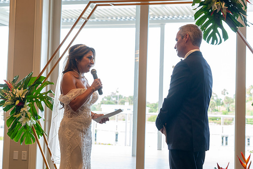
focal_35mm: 72
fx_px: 505
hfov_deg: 28.1
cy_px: 82
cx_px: 133
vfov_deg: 19.0
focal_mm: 59
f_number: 5
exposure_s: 1/100
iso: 1250
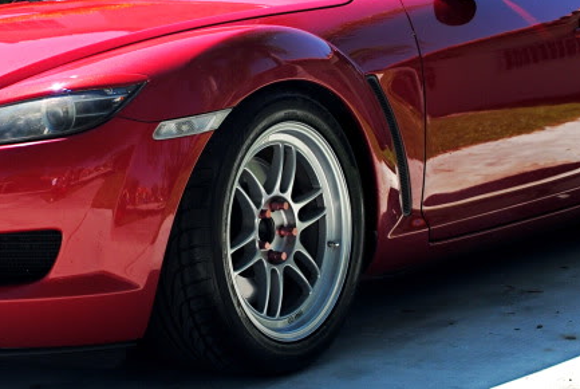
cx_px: 190
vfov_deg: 16.1
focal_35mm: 85
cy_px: 132
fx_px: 1371
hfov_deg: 23.8
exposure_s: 1/160
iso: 100
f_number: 6.3
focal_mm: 24
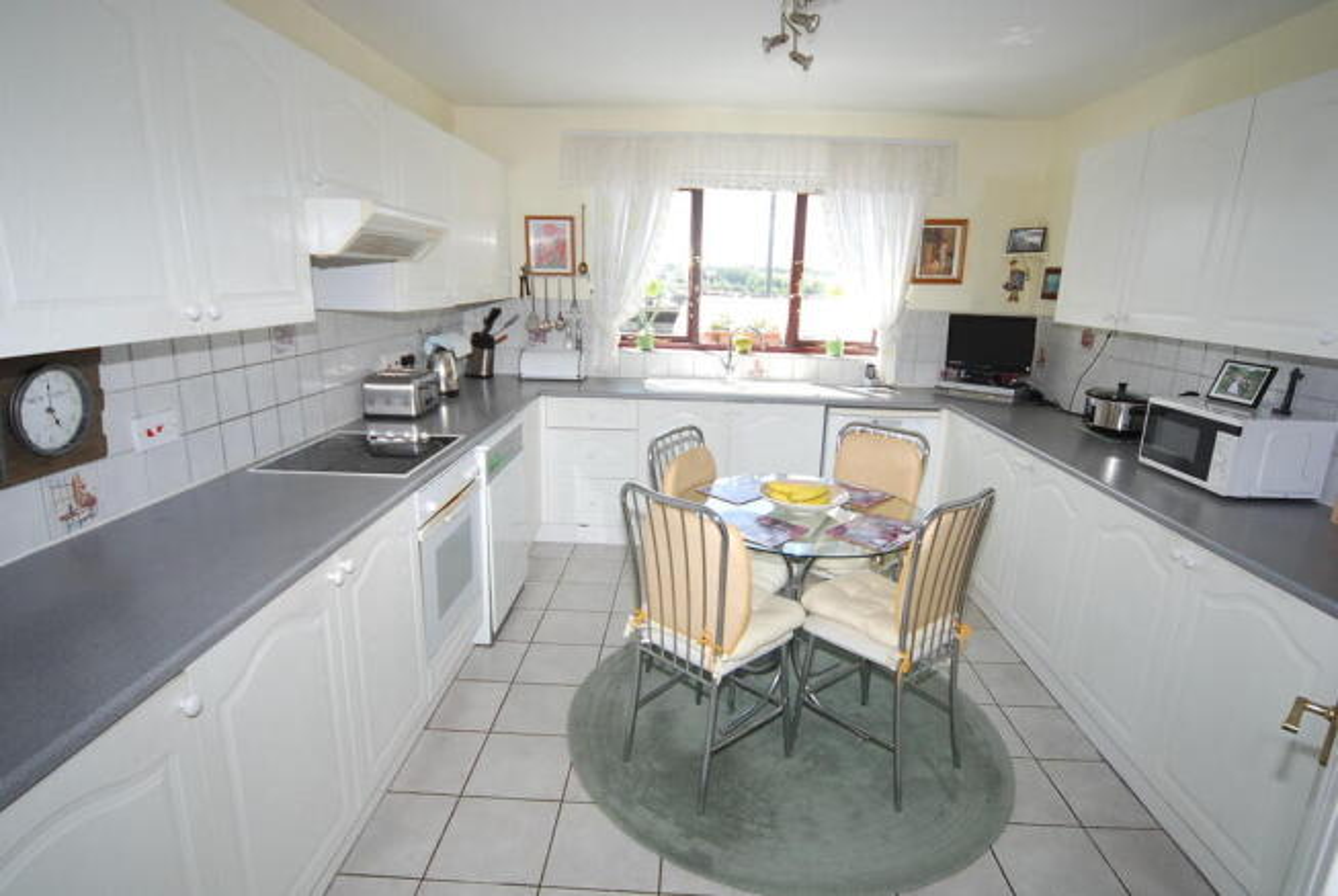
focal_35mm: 18
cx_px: 669
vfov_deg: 67.5
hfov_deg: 89.9
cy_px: 448
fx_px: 670
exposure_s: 1/125
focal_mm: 12
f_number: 5.6
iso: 200
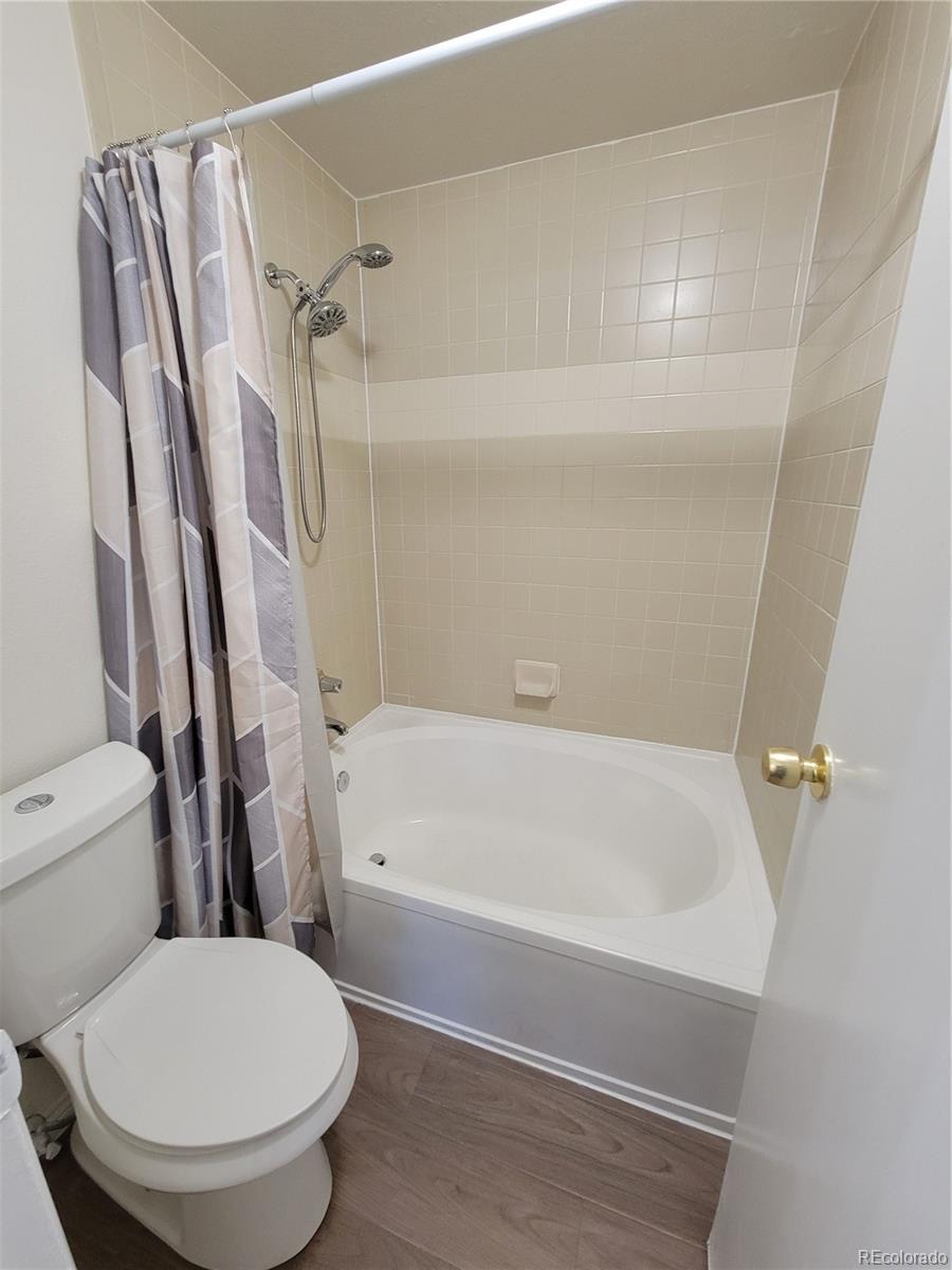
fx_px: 477
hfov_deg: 89.9
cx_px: 476
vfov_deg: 106.2
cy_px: 635
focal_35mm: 13
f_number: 2.2
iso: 320
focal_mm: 2.2
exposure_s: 1/60
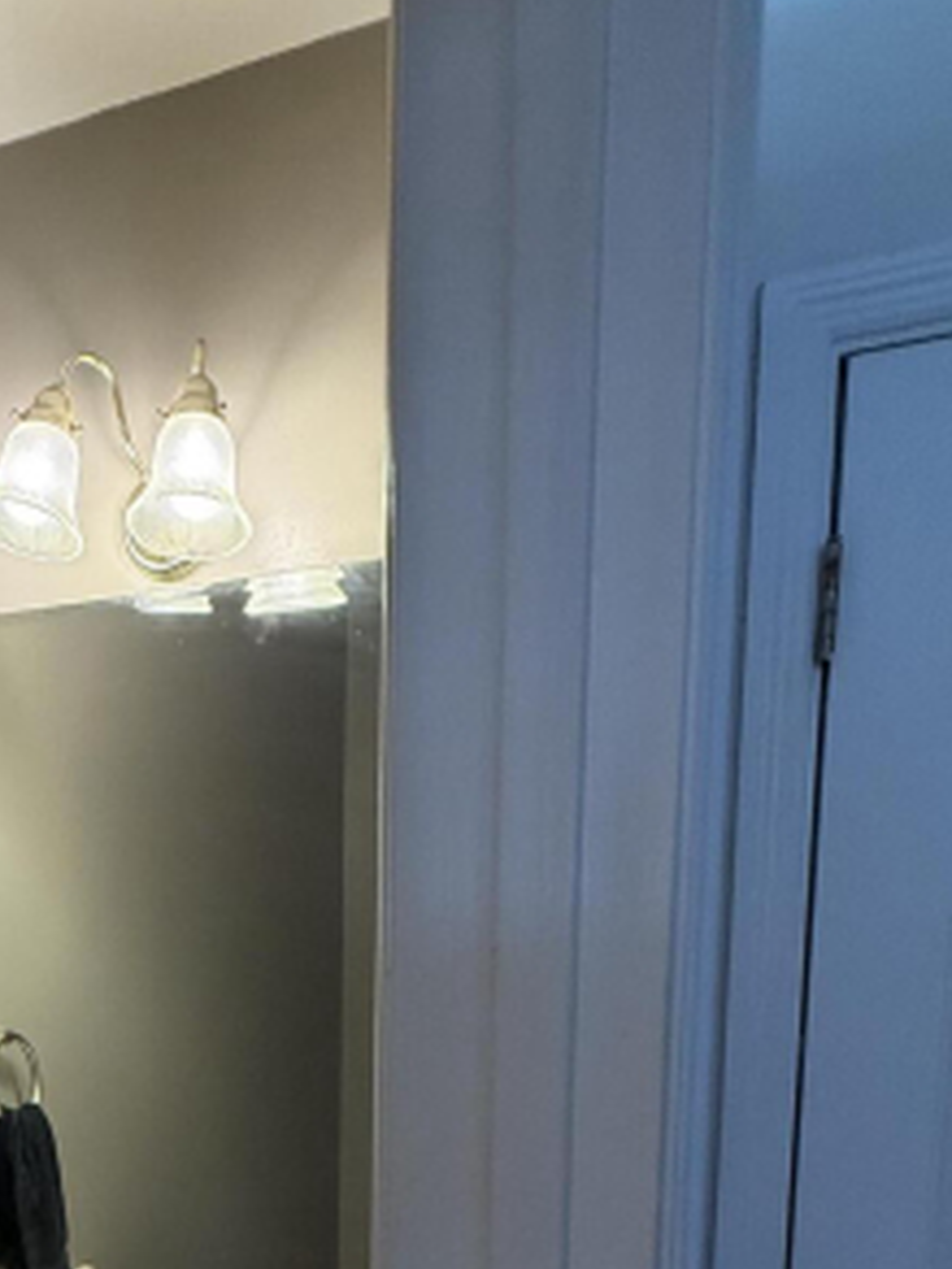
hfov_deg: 42.3
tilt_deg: -6.9
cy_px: 1102
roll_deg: +0.6
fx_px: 1173
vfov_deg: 51.3
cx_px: 196
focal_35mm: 32
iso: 250
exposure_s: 1/120
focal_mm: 2.22
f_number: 2.2
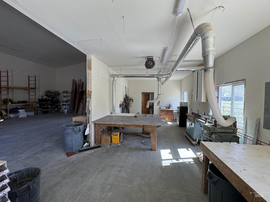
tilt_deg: -2.5
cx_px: 135
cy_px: 101
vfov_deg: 85.7
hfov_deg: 102.1
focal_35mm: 14
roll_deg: -1.2
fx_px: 109
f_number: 2.2
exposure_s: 1/99
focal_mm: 2.22
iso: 80
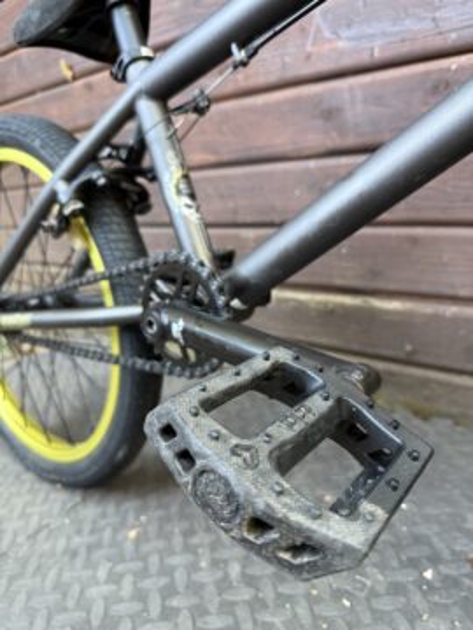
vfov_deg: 71.6
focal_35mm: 24
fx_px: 437
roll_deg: +5.3
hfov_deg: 56.8
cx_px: 236
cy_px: 315
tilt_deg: -16.3
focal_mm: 6.76
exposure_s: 1/60
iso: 250
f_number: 1.78
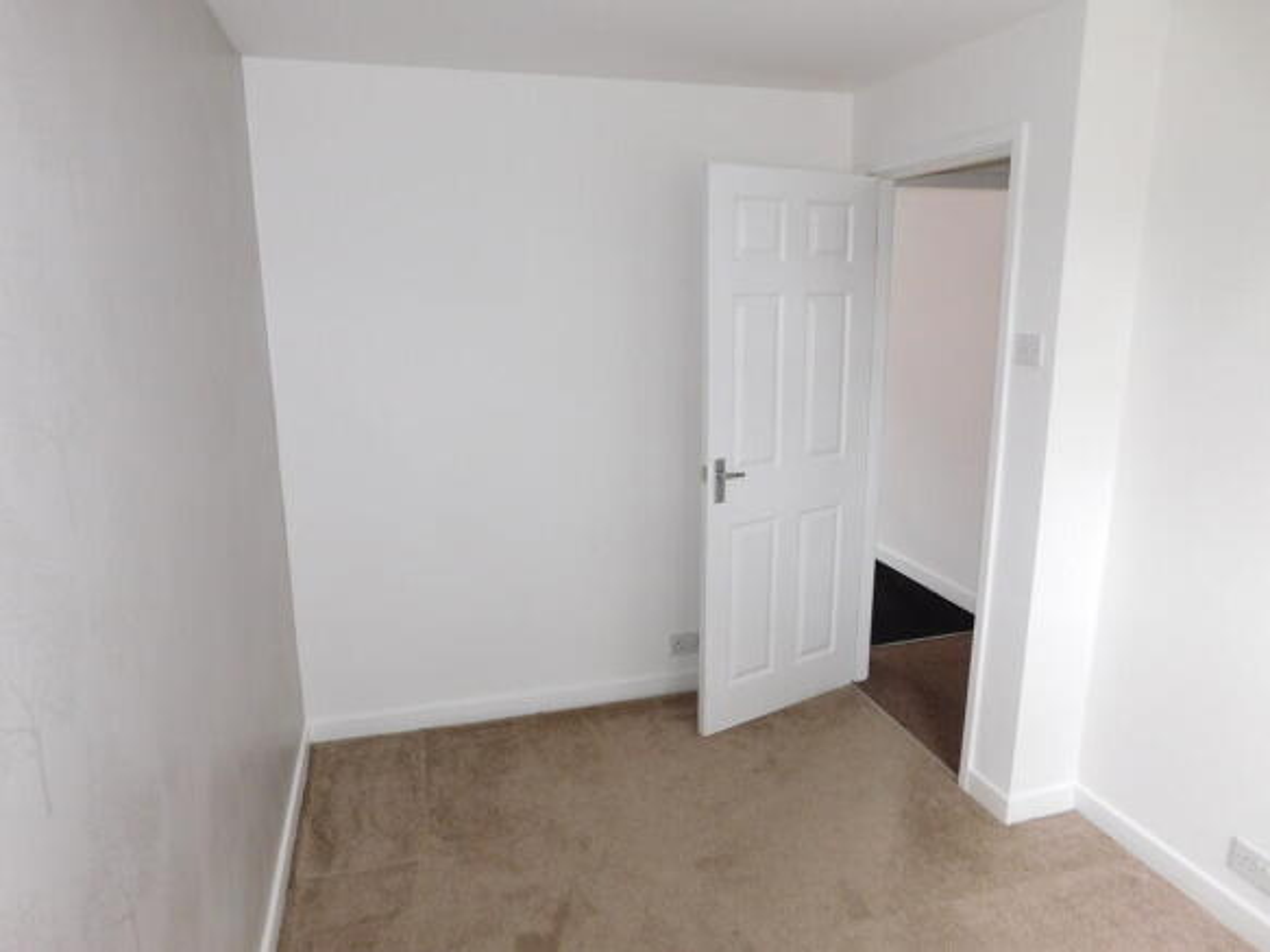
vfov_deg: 58.9
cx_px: 635
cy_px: 476
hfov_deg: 73.9
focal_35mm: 23
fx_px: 844
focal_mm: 4
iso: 180
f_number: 3
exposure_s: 1/30
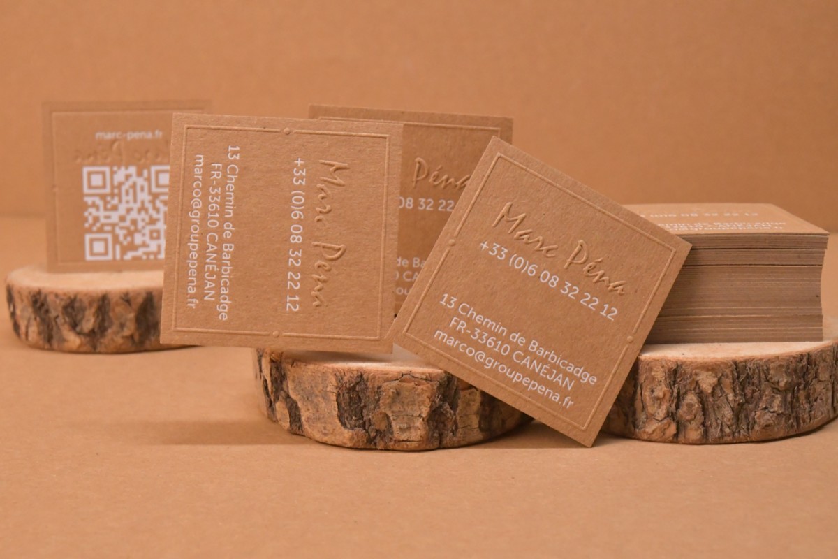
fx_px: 1536
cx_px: 419
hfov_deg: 30.5
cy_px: 280
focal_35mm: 66
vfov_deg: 20.6
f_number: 14
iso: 6400
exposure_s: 1/125
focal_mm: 44
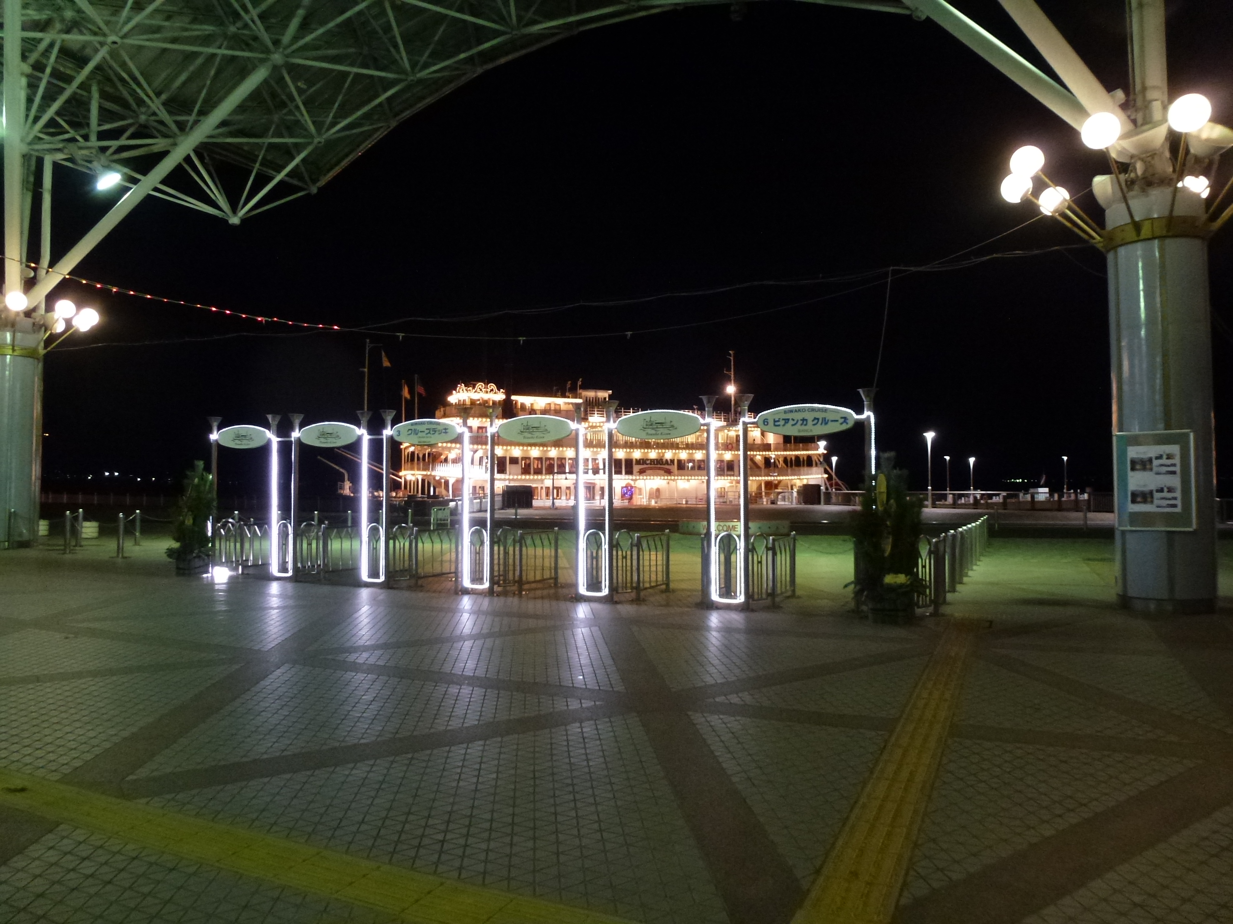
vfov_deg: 56.8
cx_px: 616
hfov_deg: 71.6
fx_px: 855
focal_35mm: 24
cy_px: 462
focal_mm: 4.3
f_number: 3.3
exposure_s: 1/8
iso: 400
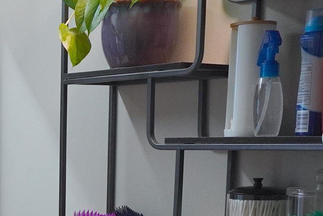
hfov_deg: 17.8
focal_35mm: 105
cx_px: -137
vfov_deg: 12.5
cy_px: 303
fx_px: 942
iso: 640
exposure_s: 1/160
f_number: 4
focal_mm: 16
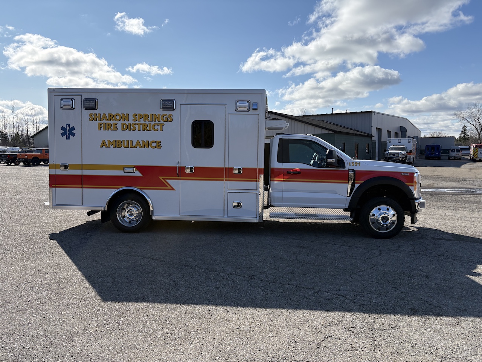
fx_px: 362
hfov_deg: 67.3
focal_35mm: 26
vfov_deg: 53.1
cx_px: 241
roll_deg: +1.1
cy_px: 181
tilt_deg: -3.9
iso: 64
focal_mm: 5.96
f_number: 1.6
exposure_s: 1/5348
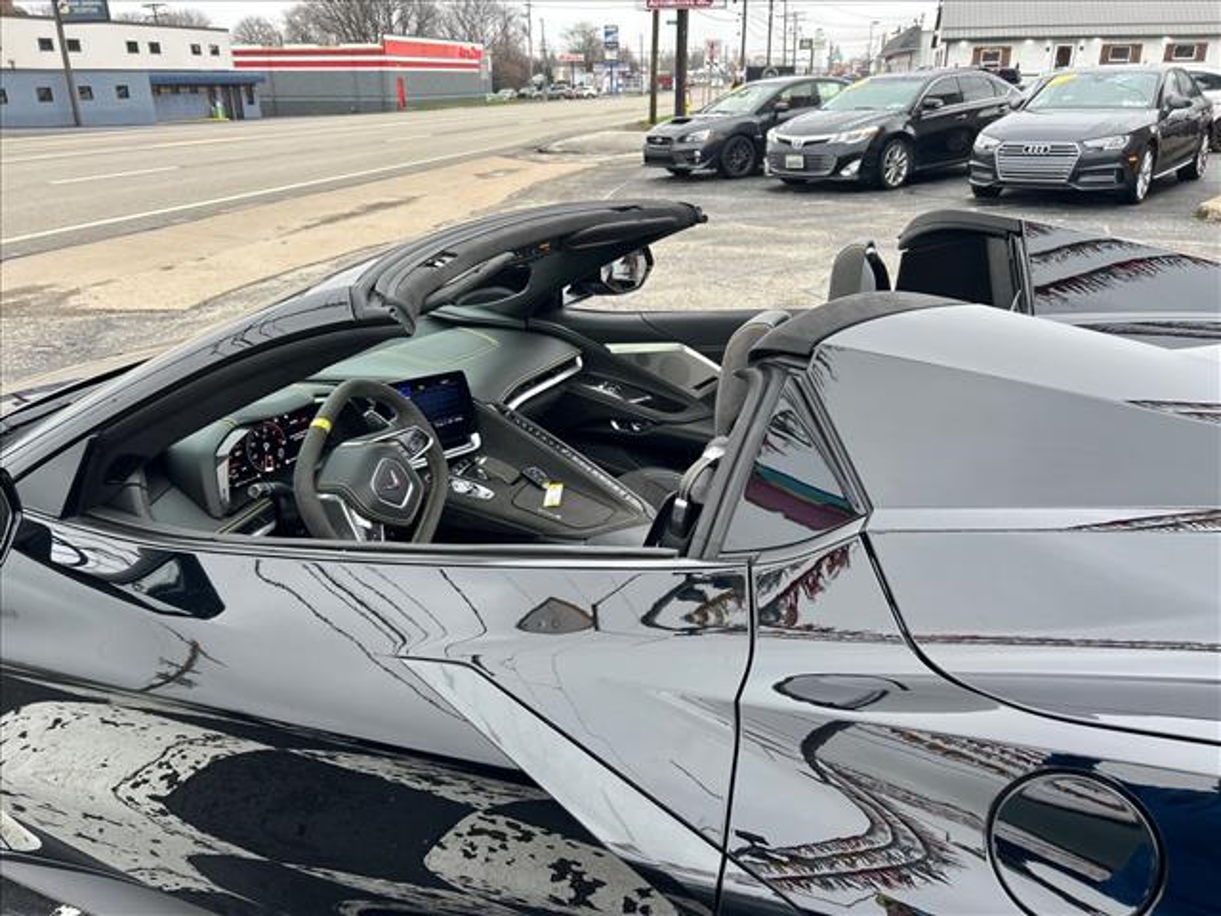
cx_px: 610
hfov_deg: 67.3
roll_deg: +2.5
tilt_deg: -21.6
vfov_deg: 53.1
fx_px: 917
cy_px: 458
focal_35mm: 26
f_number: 1.5
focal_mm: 5.7
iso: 40
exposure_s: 1/193
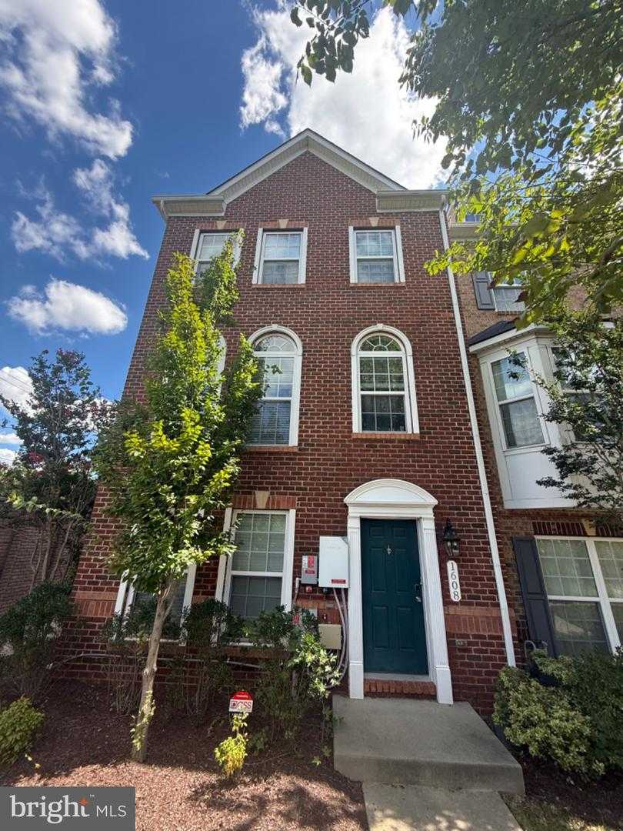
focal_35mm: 14
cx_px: 312
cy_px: 416
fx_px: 336
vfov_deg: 102.1
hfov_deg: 85.7
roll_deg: -1.5
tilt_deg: +21.7
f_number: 2.2
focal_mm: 2.22
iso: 50
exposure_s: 1/388
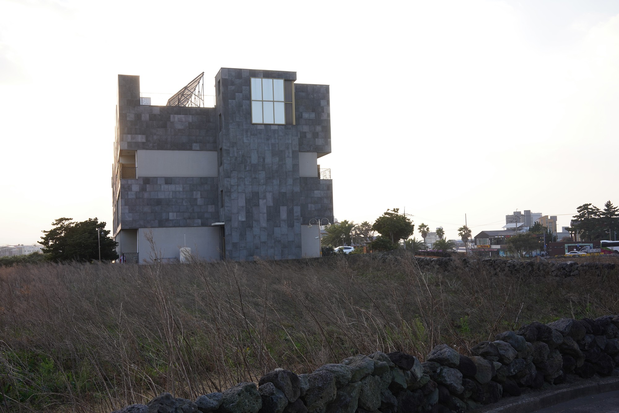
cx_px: 310
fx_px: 602
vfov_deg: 37.9
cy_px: 206
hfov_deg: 54.4
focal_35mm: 35
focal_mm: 35
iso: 400
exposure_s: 1/100
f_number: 11
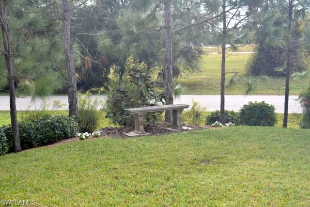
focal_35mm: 60
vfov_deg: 22.6
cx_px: 155
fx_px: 517
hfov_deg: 33.4
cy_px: 104
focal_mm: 40
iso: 200
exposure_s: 1/640
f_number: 4.8
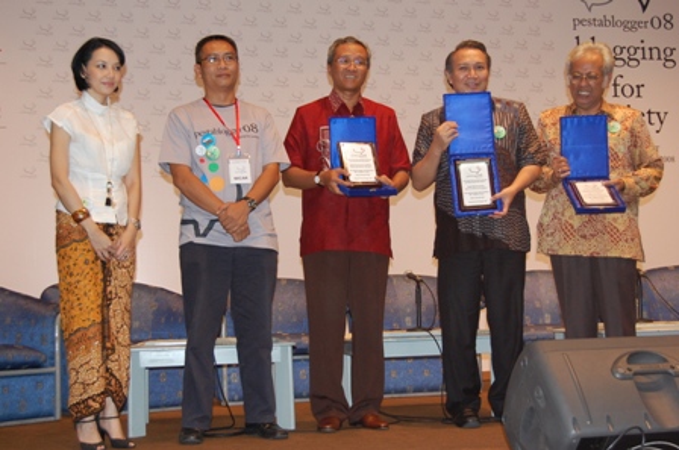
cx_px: 340
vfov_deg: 25.7
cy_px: 225
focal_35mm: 52
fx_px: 988
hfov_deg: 37.9
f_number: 4.8
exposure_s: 1/60
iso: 800
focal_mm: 35
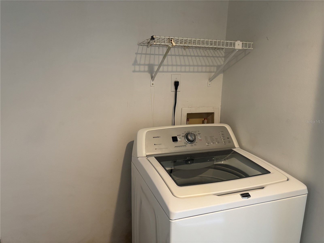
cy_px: 122
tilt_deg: -12.6
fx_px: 243
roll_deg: -1.9
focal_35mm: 26
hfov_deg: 67.3
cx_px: 162
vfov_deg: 53.1
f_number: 1.6
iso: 200
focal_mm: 5.96
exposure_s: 1/60
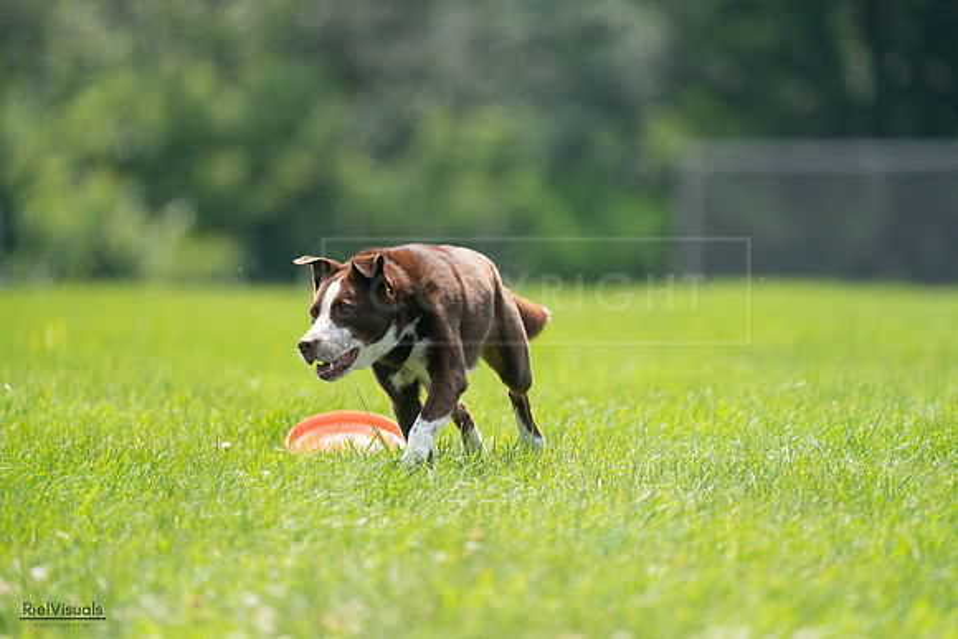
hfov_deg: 3.4
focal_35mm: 600
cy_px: 320
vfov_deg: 2.3
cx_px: 479
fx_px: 15970
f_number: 6.3
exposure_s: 1/4000
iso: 1600
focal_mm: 600
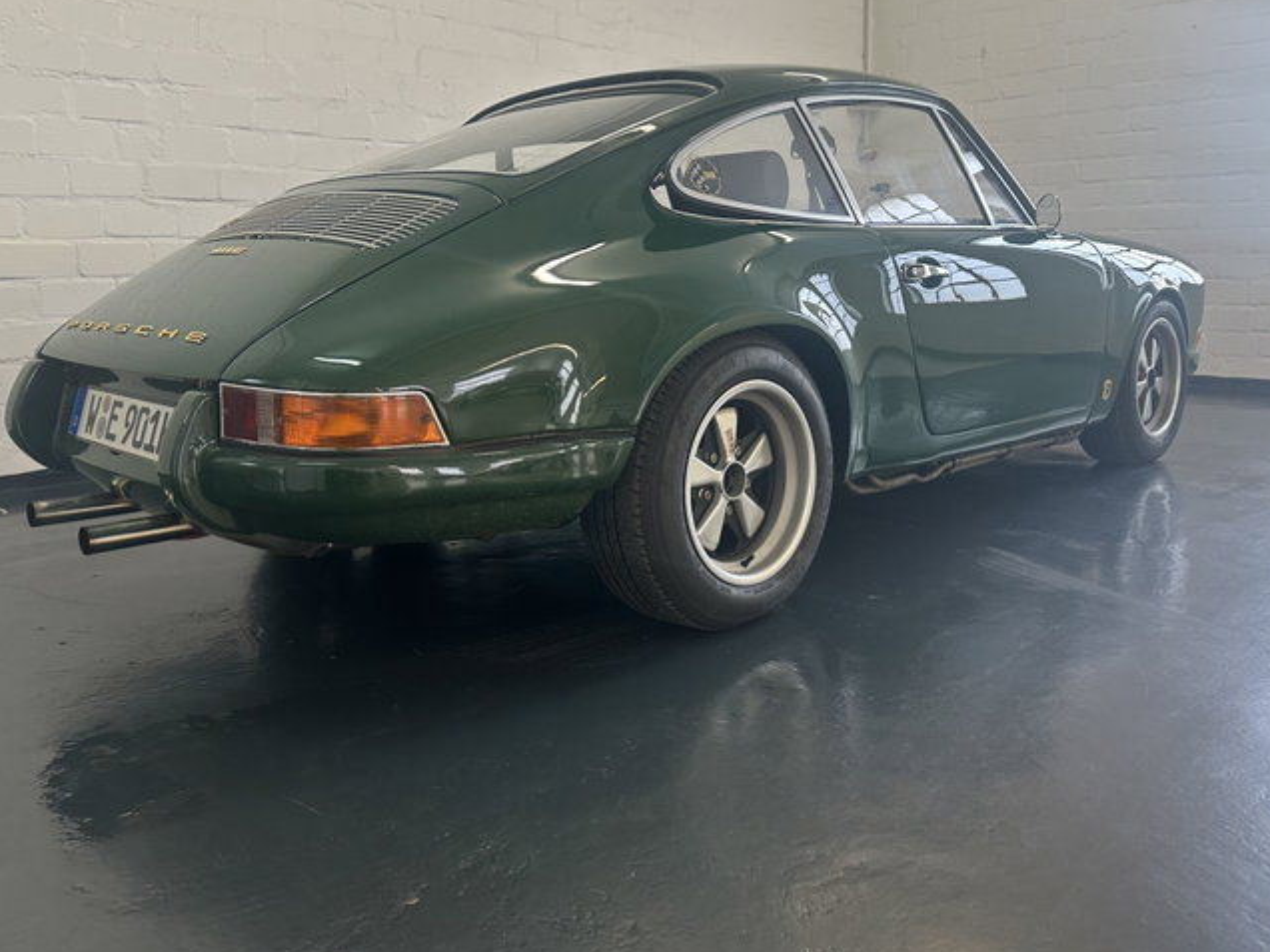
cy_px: 435
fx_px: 1064
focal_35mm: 29
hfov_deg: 61.7
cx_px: 621
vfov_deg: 48.2
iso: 160
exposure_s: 1/100
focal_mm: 6.86
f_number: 1.78
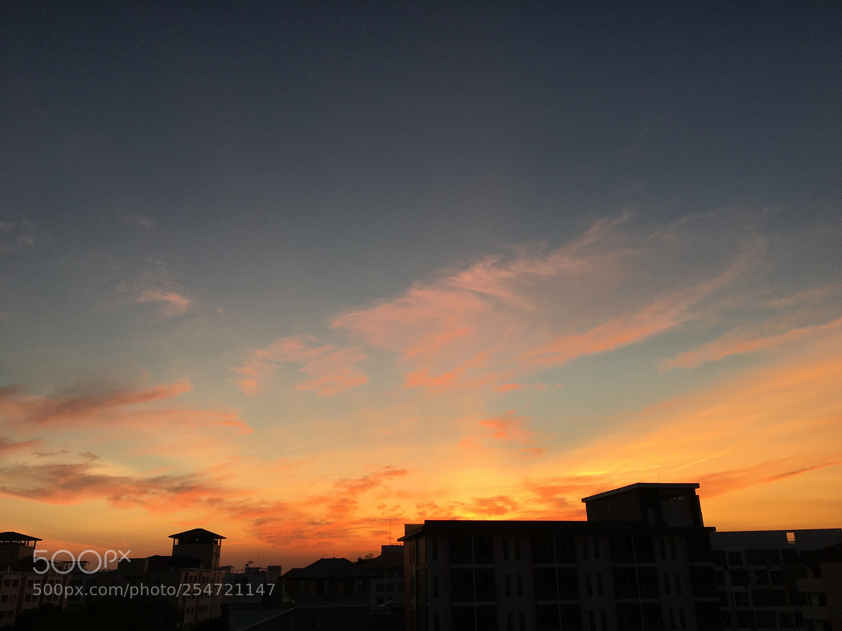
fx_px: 705
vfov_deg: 48.2
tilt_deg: +21.0
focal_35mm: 29
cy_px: 316
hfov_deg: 61.7
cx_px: 421
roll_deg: +0.6
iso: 25
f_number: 2.2
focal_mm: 4.15
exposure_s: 1/50
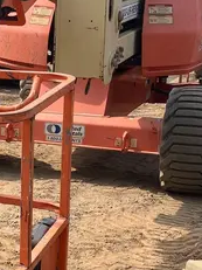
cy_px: 153
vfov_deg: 22.0
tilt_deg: -12.9
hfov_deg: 15.6
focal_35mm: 89
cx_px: -75
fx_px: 693
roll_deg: -0.8
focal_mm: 3.99
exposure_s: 1/1279
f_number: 1.8
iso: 32
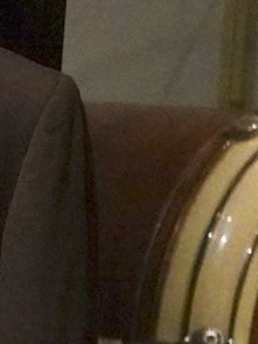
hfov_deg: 4.6
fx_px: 2882
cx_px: -812
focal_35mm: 290
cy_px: 551
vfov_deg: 6.7
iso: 10000
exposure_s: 1/100
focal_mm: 38
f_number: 5
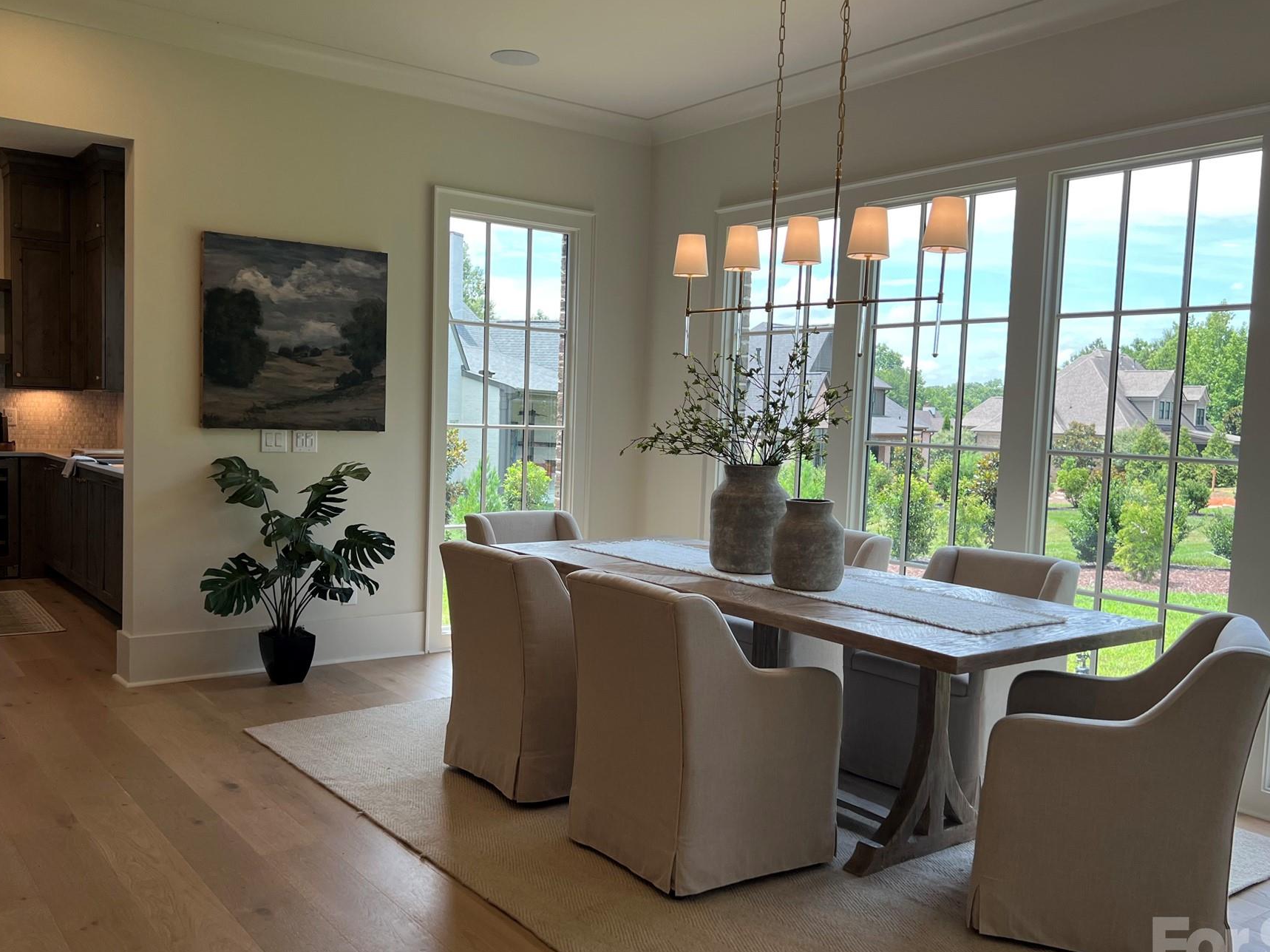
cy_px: 494
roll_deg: -2.0
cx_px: 631
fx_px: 1137
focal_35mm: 31
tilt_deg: -3.9
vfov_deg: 45.4
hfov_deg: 58.4
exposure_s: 1/414
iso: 50
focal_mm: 5.7
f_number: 1.5
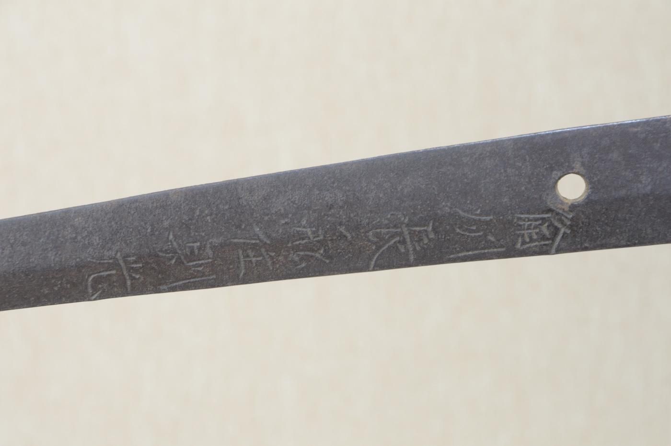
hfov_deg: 13.1
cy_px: 223
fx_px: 2933
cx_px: 336
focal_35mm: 158
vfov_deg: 8.7
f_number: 11
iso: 400
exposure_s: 1/1.6
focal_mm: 105
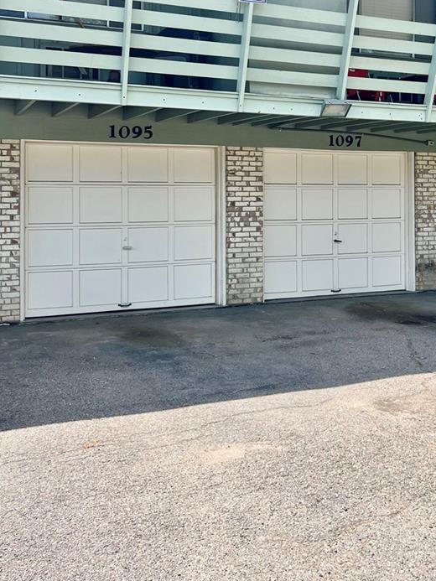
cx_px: 336
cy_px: 200
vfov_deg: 41.6
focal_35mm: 45
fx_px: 755
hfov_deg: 31.5
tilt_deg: +0.5
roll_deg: +0.6
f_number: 1.5
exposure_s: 1/2762
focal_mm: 5.7
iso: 50
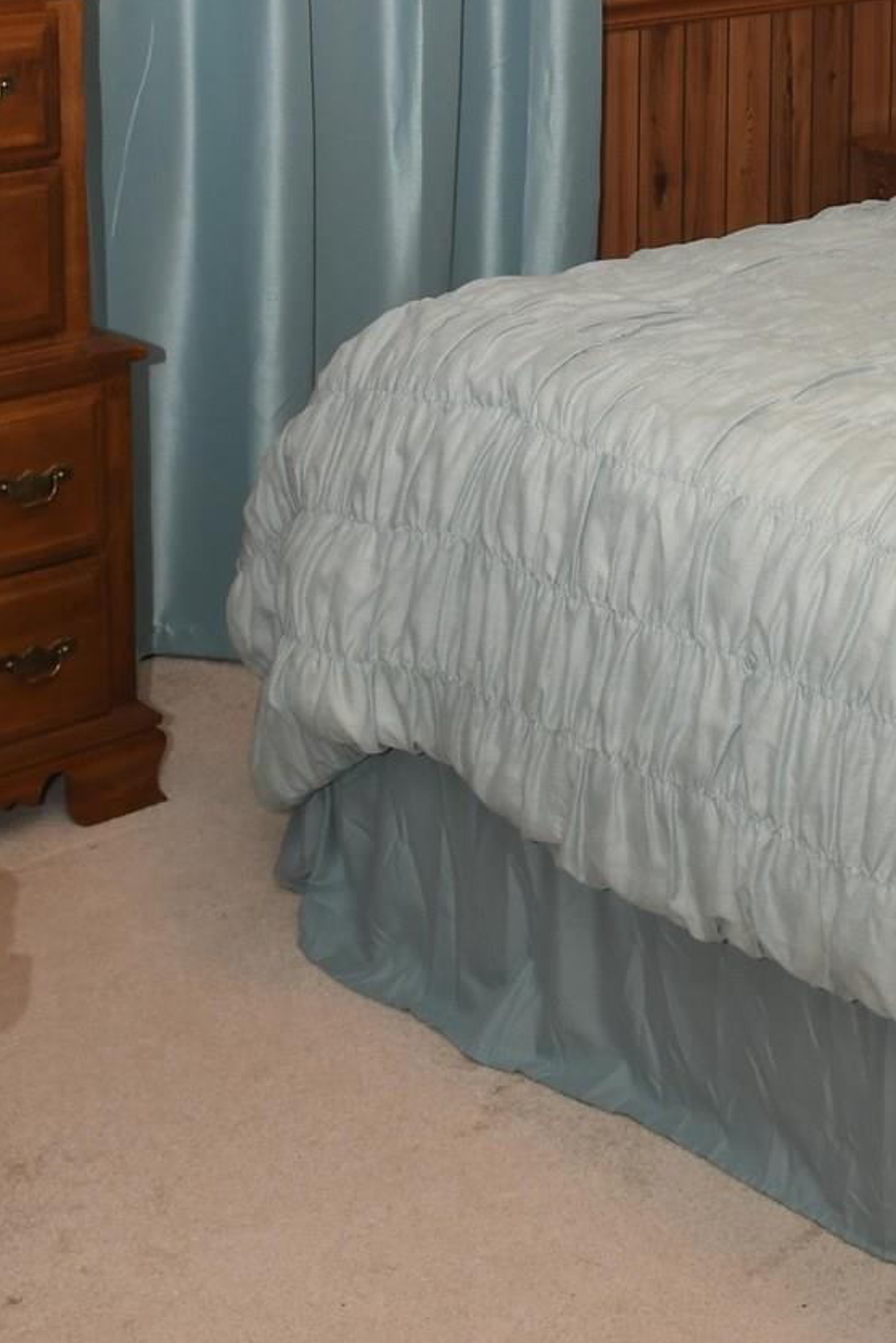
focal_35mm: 70
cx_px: 923
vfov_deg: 26.8
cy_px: -60
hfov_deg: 18.8
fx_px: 2626
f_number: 4.5
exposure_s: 1/60
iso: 400
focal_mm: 17
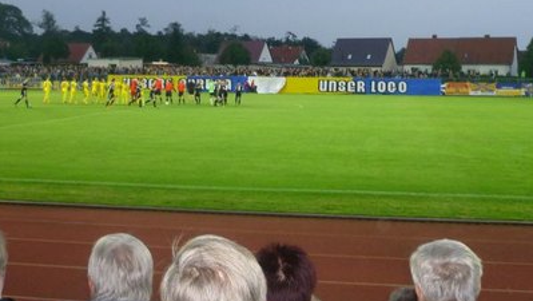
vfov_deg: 24.9
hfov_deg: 42.9
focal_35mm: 48
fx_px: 679
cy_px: 106
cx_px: 271
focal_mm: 5.5
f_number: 2.8
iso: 250
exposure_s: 1/30
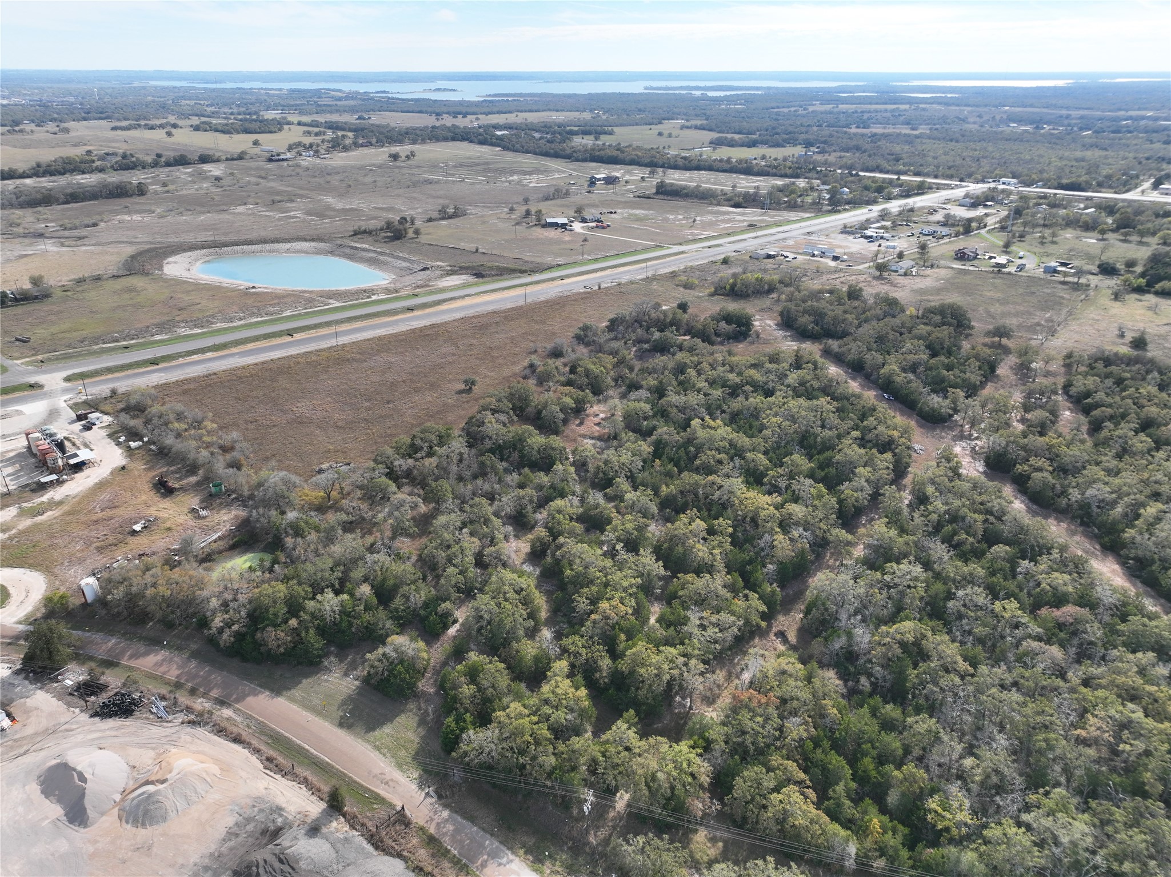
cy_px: 438
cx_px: 586
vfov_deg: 56.8
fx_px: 812
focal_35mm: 24
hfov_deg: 71.6
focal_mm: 12.29
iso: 330
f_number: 2.8
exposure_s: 1/2500
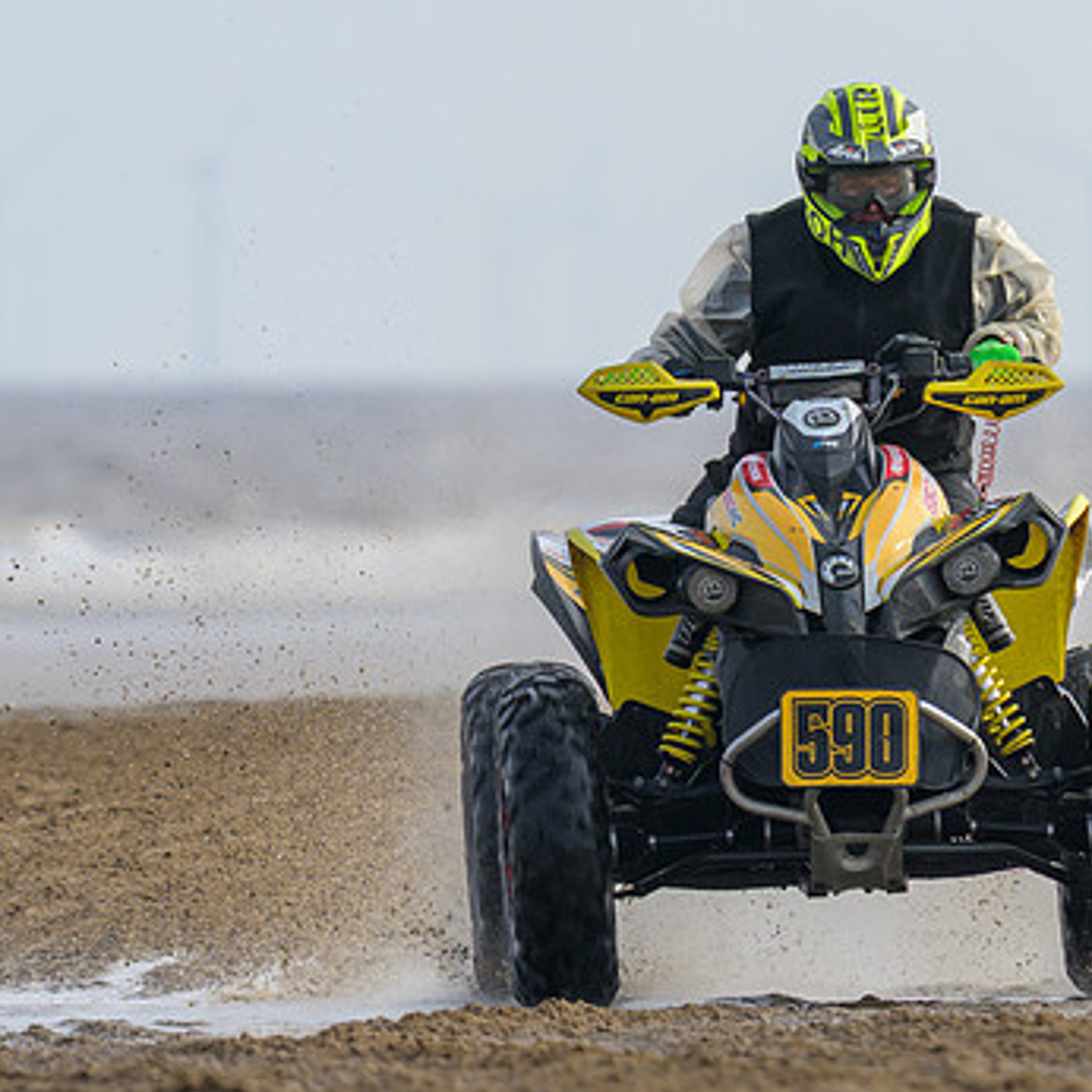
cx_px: 672
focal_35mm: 1408
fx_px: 50252
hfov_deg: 1.2
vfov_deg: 1.2
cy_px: 595
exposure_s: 1/640
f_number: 8
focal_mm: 540
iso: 280
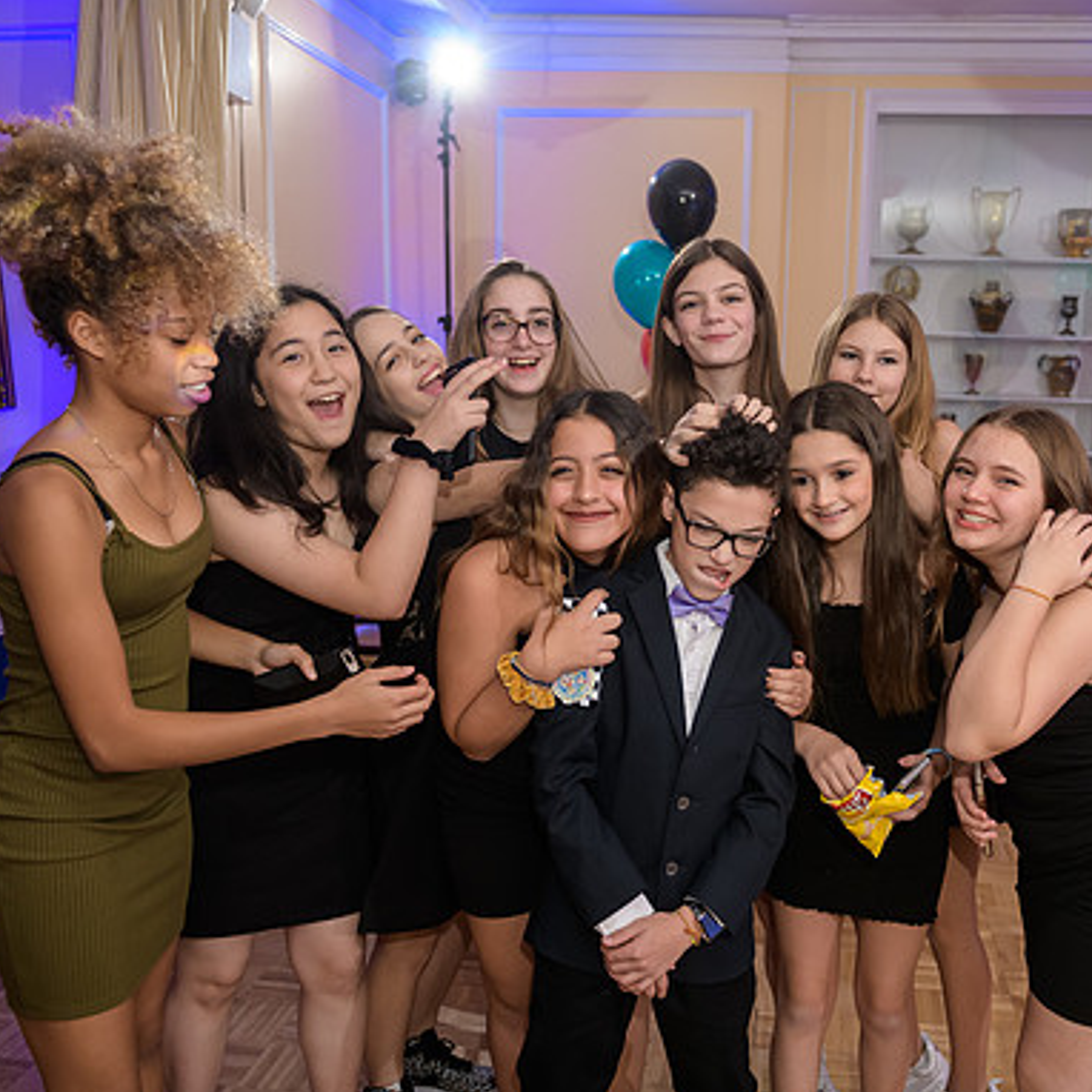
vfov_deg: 52.5
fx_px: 1106
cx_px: 695
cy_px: 545
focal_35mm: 31
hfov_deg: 51.9
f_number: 3.2
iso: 1250
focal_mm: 24
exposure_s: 1/125
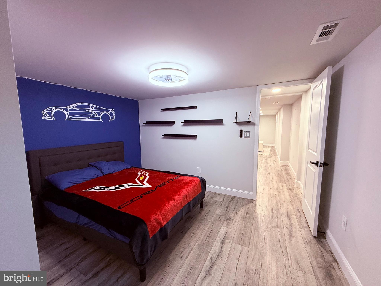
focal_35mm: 14
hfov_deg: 102.1
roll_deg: +0.2
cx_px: 190
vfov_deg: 85.7
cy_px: 143
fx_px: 154
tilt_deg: -6.4
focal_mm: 2.22
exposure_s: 1/60
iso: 320
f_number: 2.2
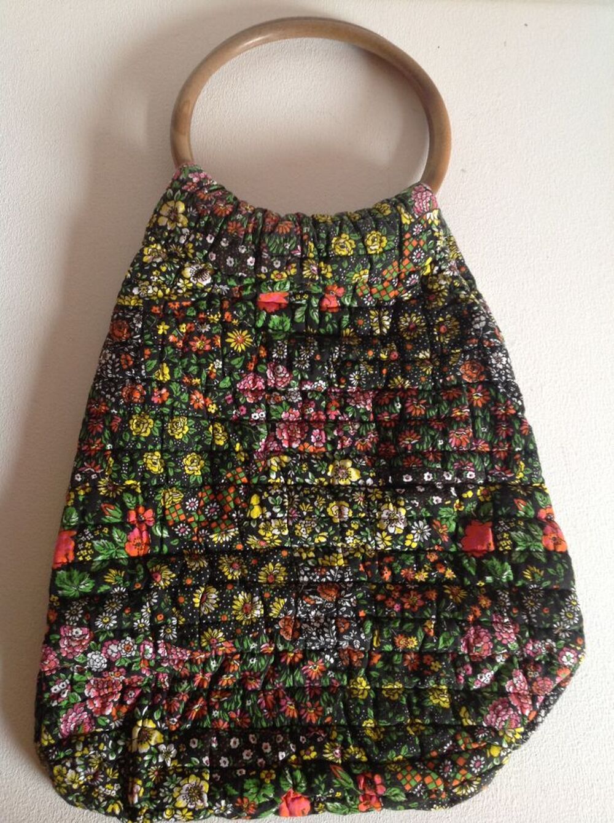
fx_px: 830
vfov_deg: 52.7
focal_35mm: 35
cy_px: 412
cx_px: 307
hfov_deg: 40.6
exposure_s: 1/15
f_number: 2.4
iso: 125
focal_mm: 4.28
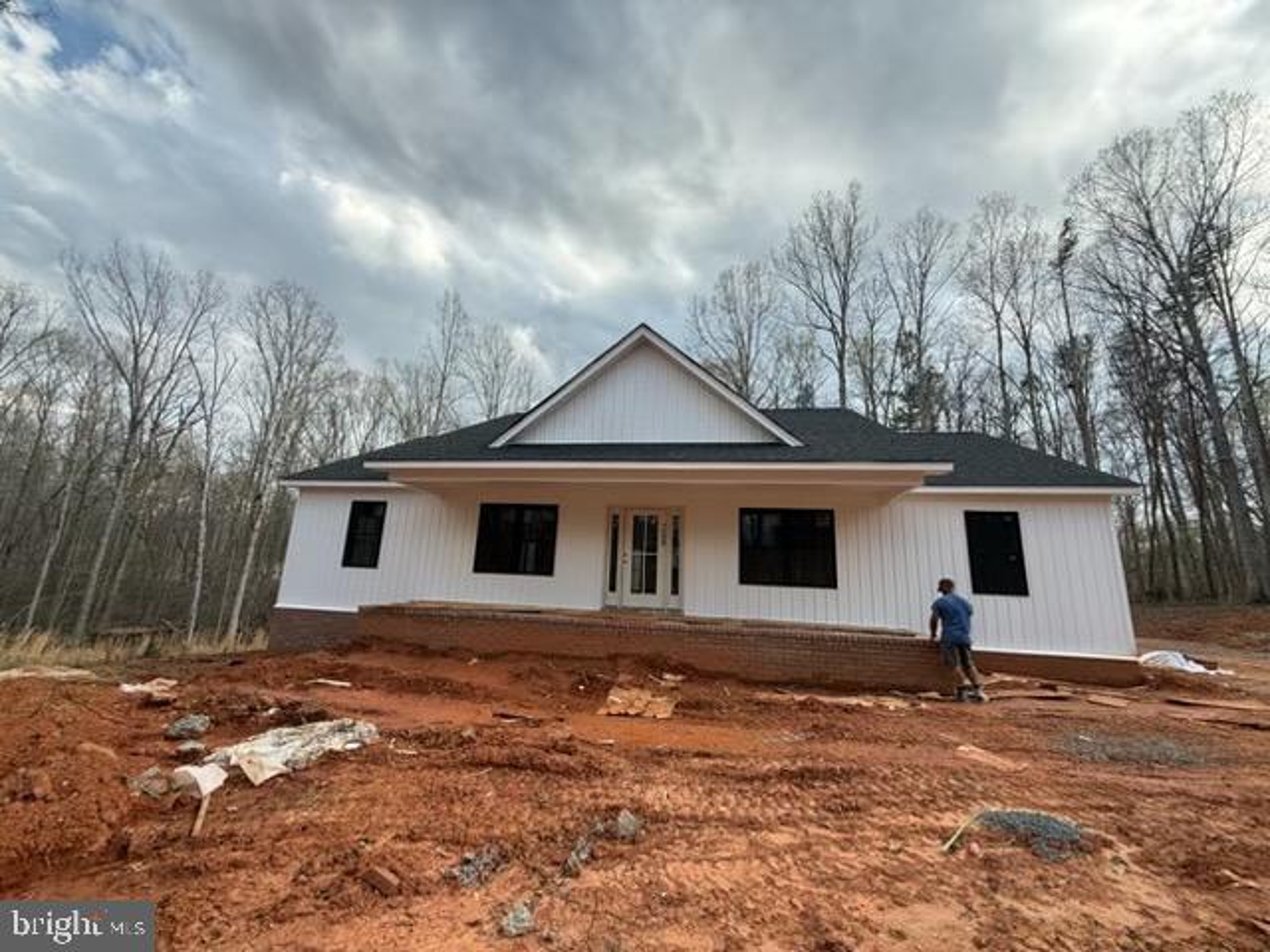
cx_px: 635
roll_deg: -3.4
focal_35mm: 14
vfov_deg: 85.7
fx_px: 514
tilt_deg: +13.3
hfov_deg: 102.1
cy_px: 476
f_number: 2.2
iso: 50
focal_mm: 2.22
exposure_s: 1/830
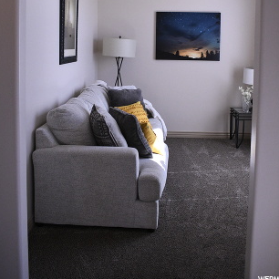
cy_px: 64
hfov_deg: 41.9
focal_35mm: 40
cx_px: 141
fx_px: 365
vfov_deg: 40.5
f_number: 5.6
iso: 5000
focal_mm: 20
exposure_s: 1/2500
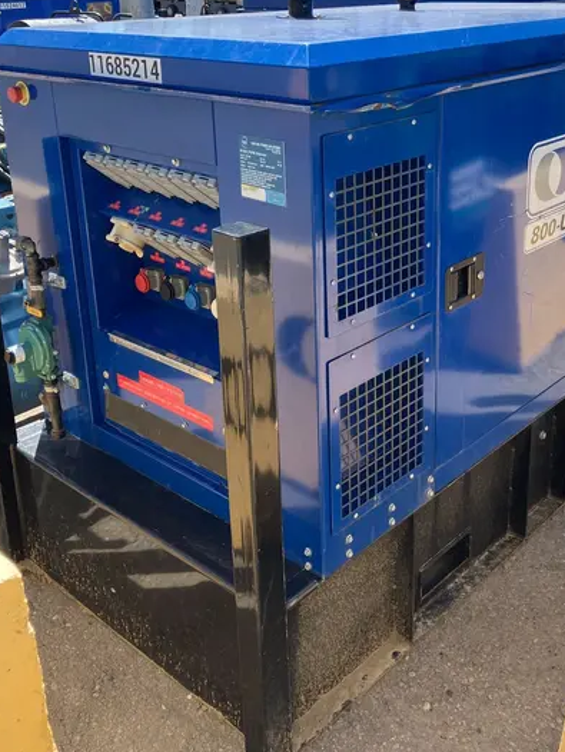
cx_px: 338
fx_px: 848
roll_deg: -1.1
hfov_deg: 36.7
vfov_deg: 47.3
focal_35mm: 39
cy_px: 272
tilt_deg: -16.5
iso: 32
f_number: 1.8
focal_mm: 3.99
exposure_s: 1/565
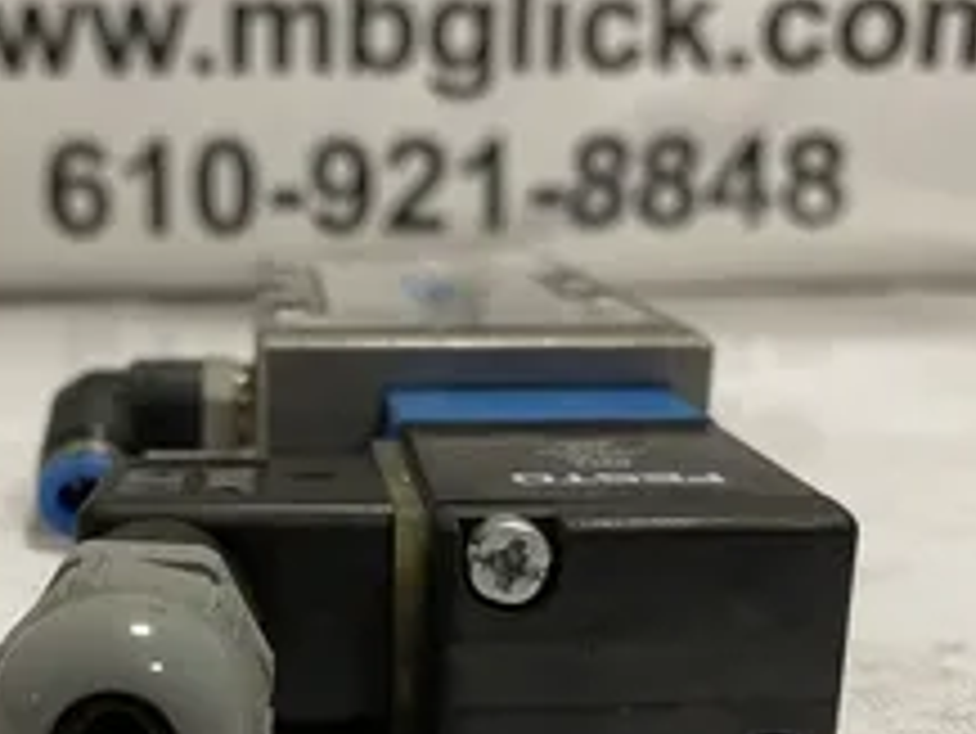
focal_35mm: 48
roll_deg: -0.8
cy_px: 576
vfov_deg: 29.7
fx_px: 1354
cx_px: 256
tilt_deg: -18.3
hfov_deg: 38.7
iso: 160
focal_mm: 4.2
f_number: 1.6
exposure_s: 1/60
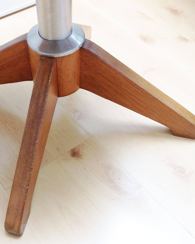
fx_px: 332
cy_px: 123
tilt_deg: -50.4
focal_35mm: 46
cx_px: 56
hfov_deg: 32.3
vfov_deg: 40.3
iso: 100
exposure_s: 1/15
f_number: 2.4
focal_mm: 4.28
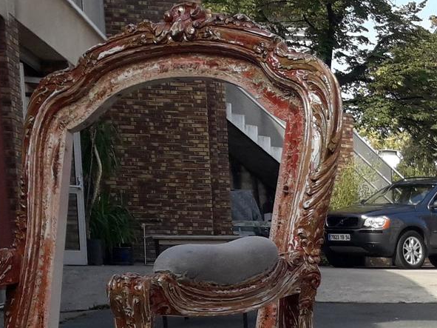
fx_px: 1149
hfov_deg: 19.4
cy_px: 472
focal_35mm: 91
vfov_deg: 15.2
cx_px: 607
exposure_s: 1/753
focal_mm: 3.7
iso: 40
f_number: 1.9
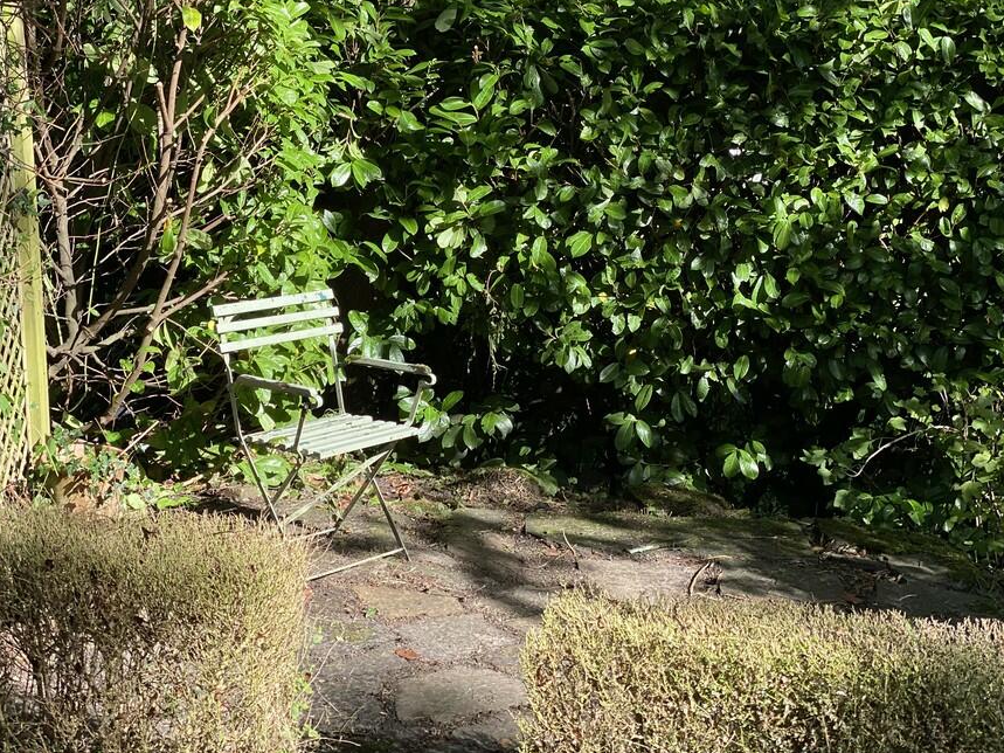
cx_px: 482
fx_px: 1798
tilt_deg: -10.9
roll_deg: -0.3
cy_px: 309
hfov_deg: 31.2
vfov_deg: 23.6
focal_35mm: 62
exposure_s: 1/505
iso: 20
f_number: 2
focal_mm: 6
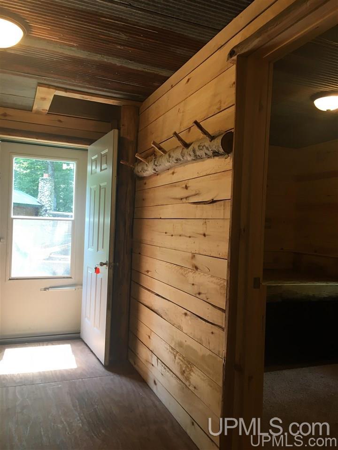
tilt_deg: +0.6
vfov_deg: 61.7
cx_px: 169
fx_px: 378
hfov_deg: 48.2
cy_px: 225
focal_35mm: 29
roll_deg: -2.6
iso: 25
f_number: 2.2
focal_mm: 4.15
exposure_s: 1/30
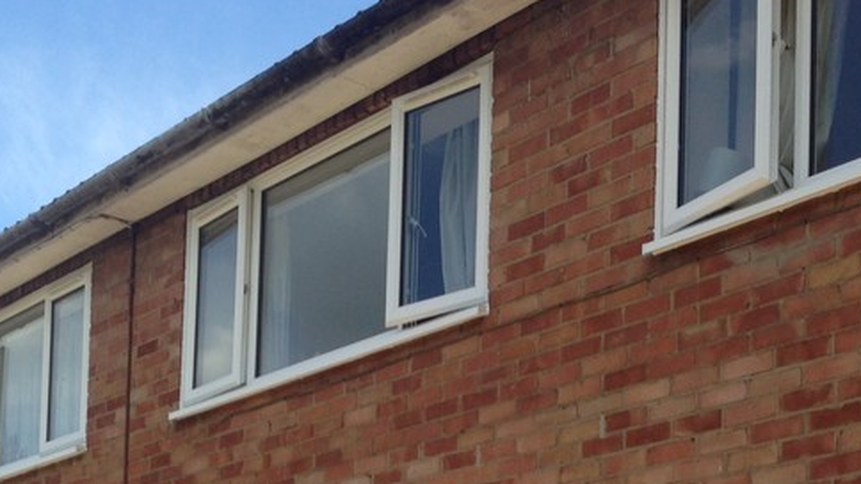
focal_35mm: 76
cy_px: 666
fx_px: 1735
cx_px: 457
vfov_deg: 15.0
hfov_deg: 27.9
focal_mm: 4.12
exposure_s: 1/874
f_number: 2.4
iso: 50
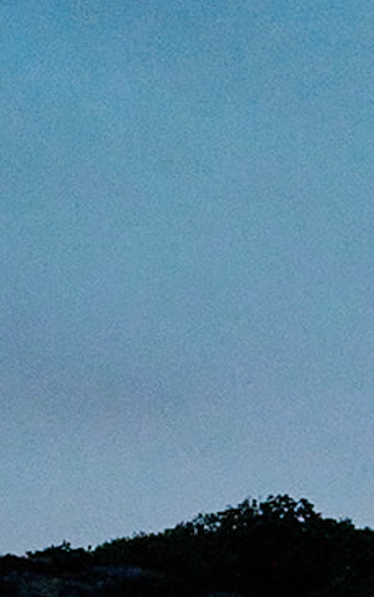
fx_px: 2542
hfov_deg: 8.4
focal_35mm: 156
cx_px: 272
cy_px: 1008
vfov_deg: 12.5
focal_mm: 23
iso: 6400
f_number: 1.4
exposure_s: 1/80
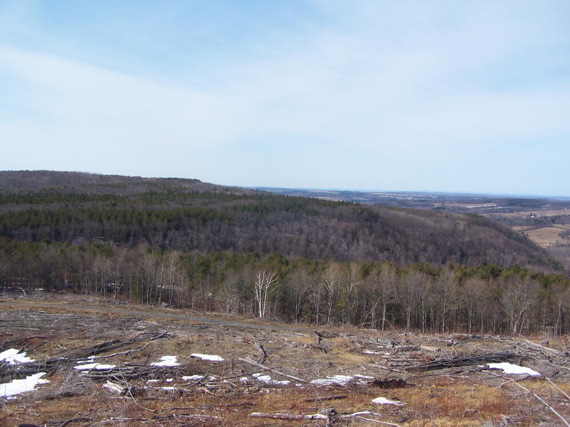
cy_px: 212
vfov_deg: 36.8
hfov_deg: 47.9
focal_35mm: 39
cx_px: 279
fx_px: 642
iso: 80
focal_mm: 6.3
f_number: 4
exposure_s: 1/800
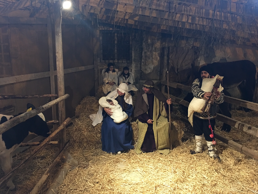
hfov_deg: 61.7
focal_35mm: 29
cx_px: 129
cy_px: 97
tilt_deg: -10.6
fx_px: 216
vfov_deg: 48.2
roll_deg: -1.1
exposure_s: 1/8
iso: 125
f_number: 2.2
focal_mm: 4.15
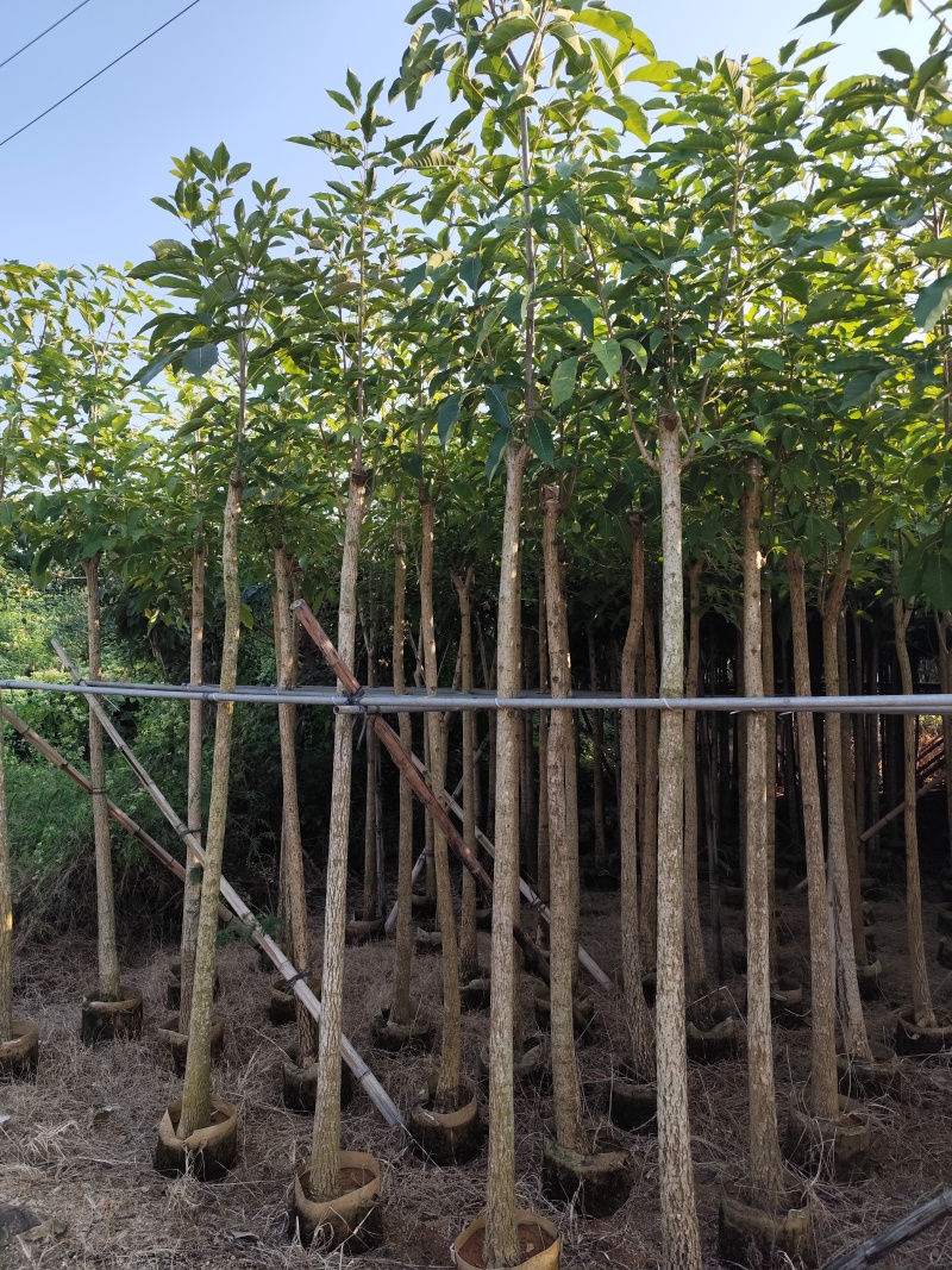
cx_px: 476
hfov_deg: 58.9
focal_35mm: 23
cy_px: 635
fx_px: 844
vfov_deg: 73.9
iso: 50
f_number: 1.65
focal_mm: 6.19
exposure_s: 1/442
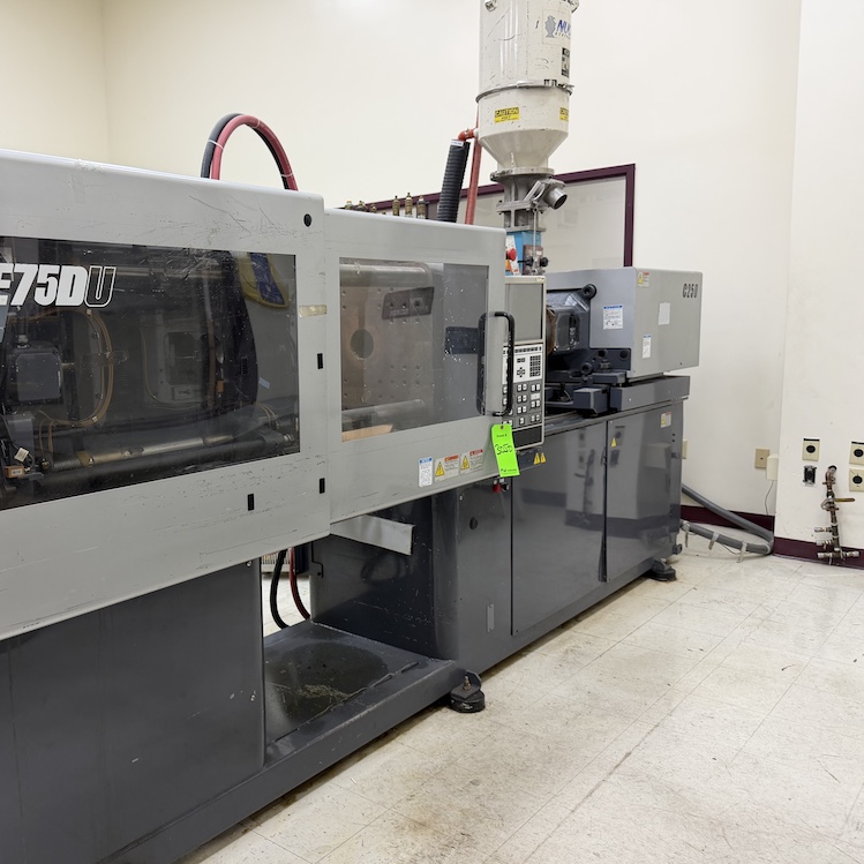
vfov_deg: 55.6
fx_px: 819
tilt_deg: -6.4
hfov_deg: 54.6
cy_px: 434
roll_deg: +1.5
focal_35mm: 29
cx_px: 294
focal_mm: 6.76
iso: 125
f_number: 1.78
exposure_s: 1/120
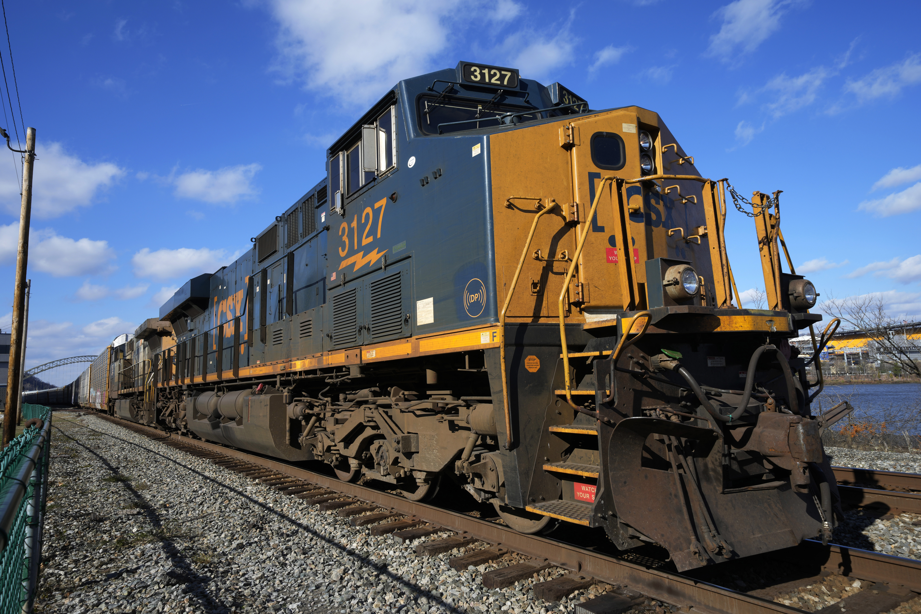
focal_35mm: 24
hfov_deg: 73.7
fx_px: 614
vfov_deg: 53.1
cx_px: 460
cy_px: 307
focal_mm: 24
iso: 100
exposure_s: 1/80
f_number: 13
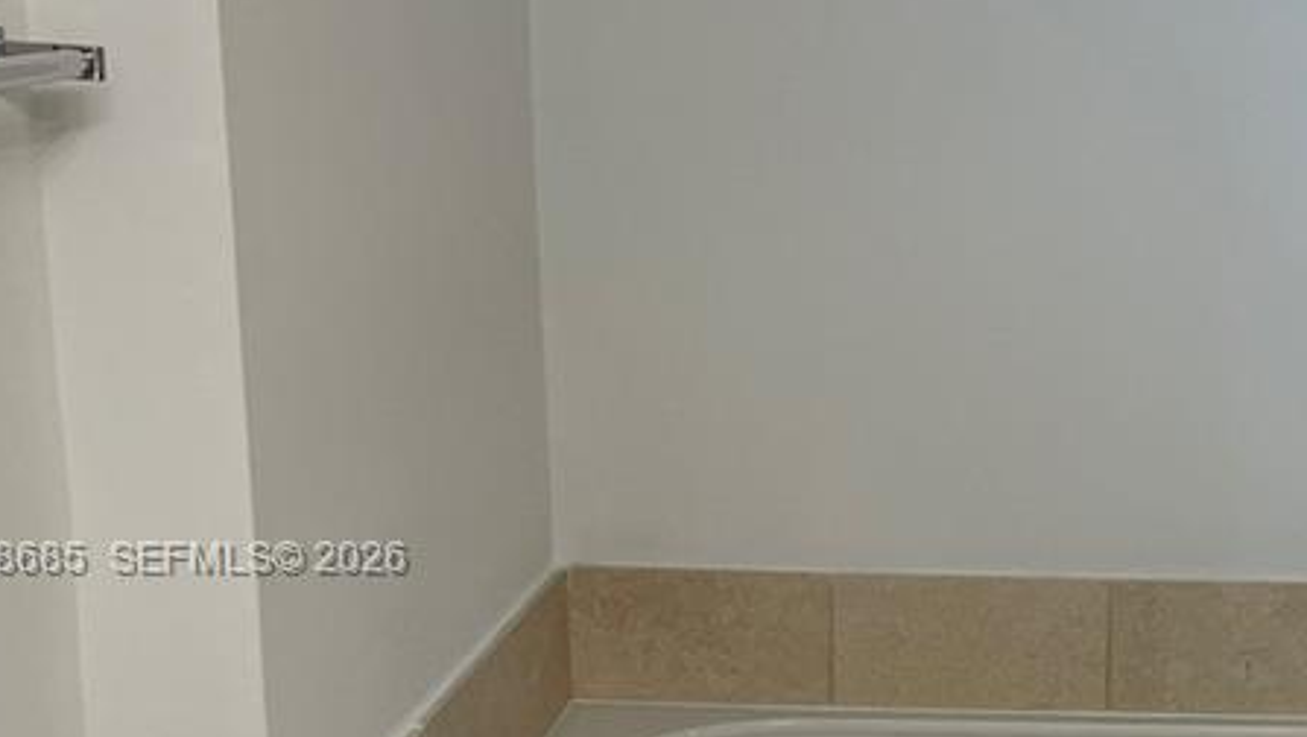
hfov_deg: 26.9
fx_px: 2635
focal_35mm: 76
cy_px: 562
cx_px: 1181
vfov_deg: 15.8
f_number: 1.6
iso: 100
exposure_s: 1/120
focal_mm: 4.2
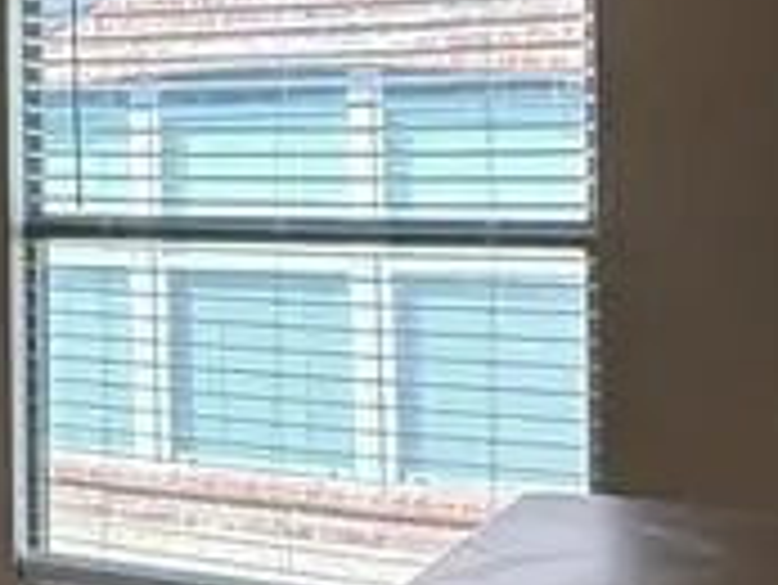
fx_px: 1867
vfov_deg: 17.7
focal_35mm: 83
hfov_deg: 15.0
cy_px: 144
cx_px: -1061
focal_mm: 2.22
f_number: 2.2
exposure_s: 1/120
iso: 160
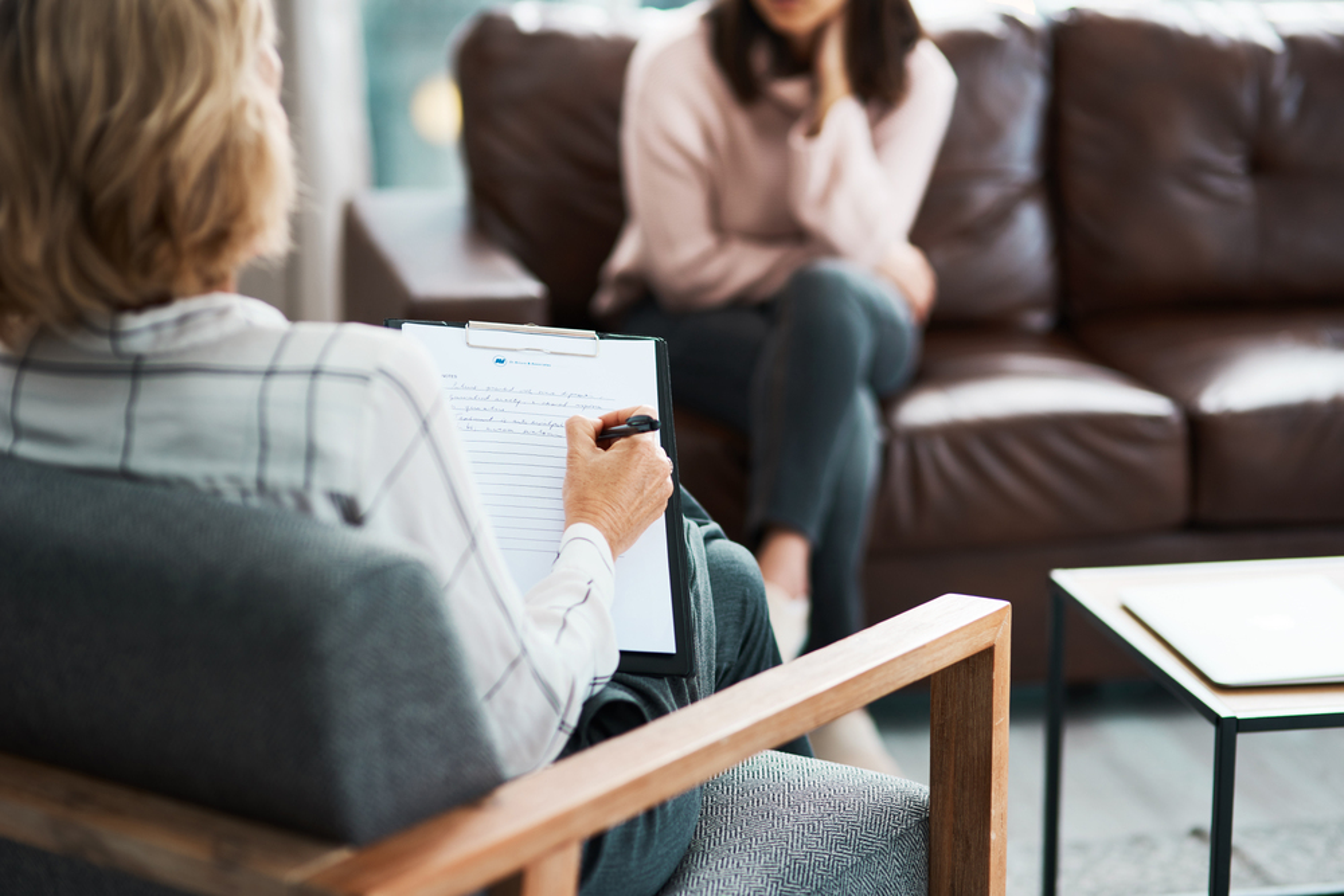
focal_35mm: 85
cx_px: 672
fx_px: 3174
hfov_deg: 23.9
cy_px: 448
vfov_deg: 16.1
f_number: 2
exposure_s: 1/160
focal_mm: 85
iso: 125
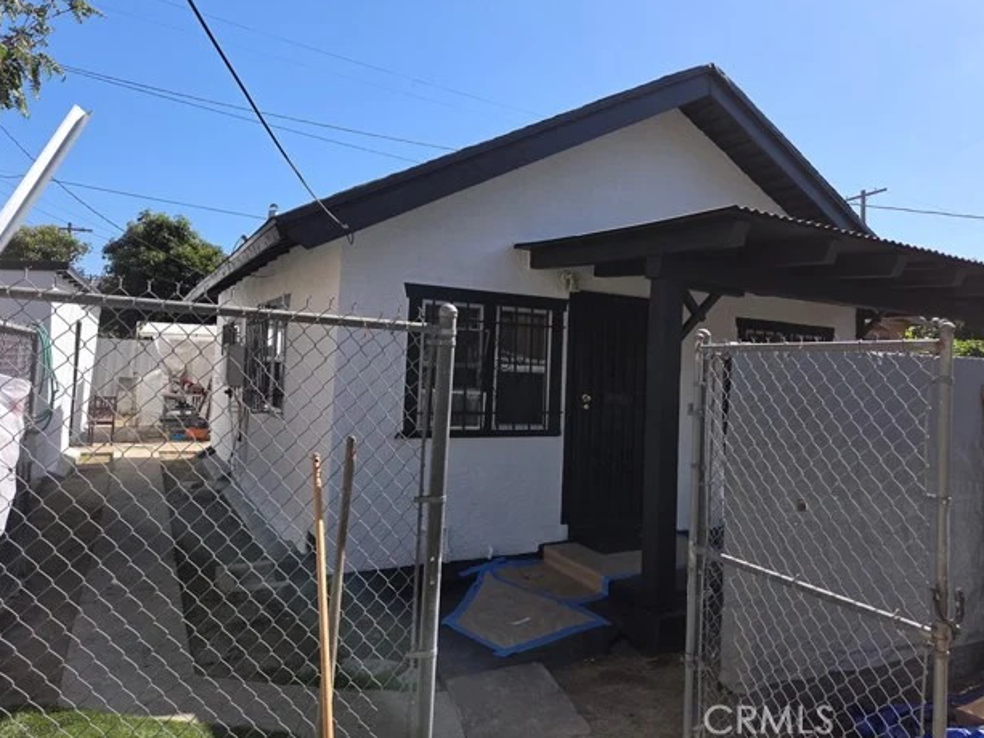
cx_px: 493
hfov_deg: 71.6
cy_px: 358
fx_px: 682
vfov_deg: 56.8
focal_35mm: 24
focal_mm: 5.4
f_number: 1.8
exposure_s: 1/1126
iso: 25
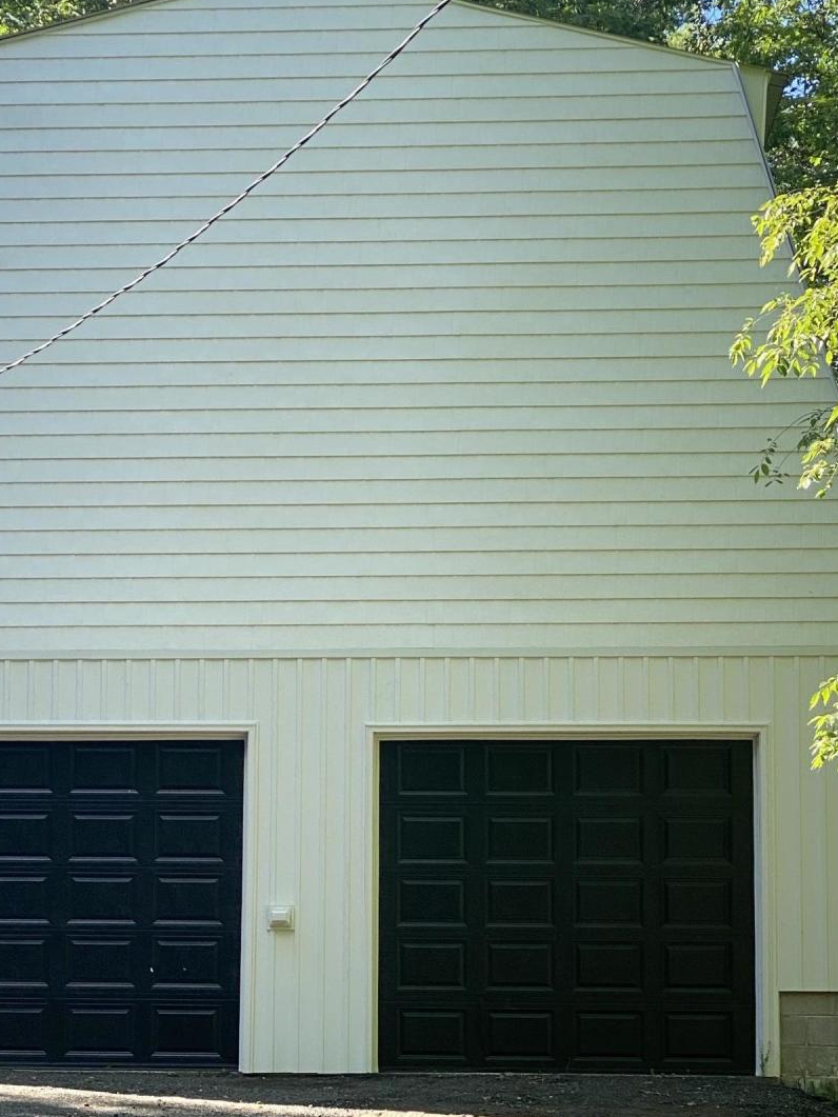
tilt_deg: +6.4
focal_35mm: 98
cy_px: 751
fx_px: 3163
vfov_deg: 20.0
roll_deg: -0.9
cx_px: 275
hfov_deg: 15.1
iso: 20
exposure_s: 1/326
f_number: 2
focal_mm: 6
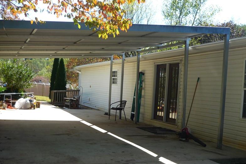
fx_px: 308
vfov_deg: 29.7
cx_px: 105
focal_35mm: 45
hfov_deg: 43.5
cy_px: 108
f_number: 2.8
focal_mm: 5.5
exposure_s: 1/400
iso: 100
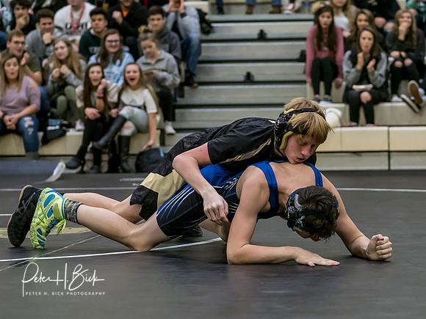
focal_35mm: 138
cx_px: 263
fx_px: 1692
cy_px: 158
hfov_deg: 14.3
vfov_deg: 10.8
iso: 2000
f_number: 1.8
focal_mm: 45
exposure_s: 1/1000
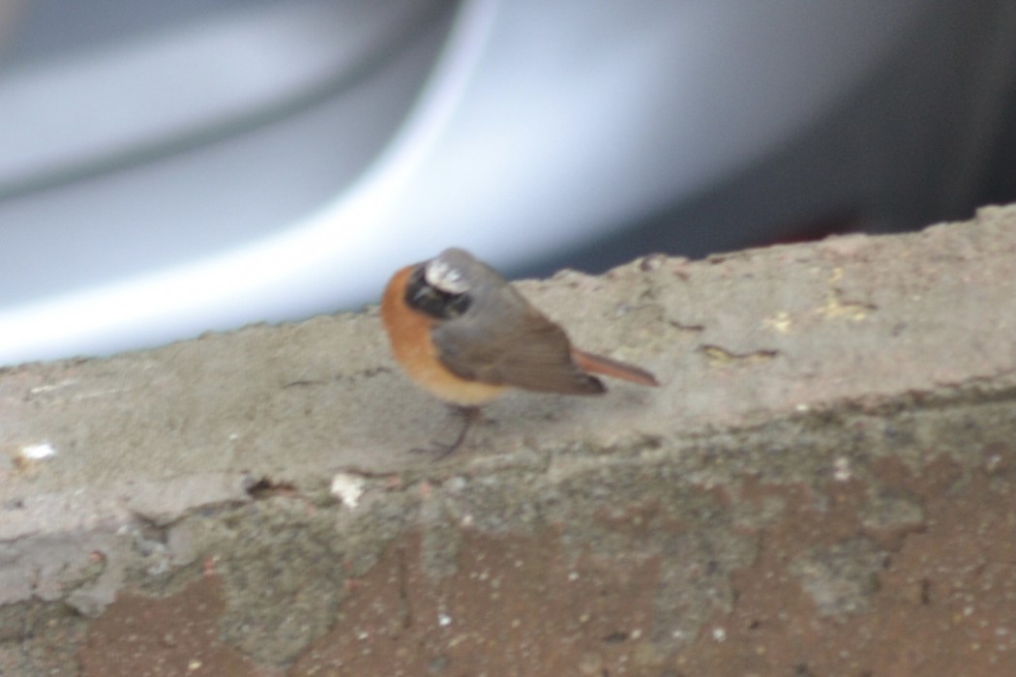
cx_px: 508
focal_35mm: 450
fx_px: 12699
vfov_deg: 3.1
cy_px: 338
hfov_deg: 4.6
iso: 400
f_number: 5.6
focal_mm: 300
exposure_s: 1/100
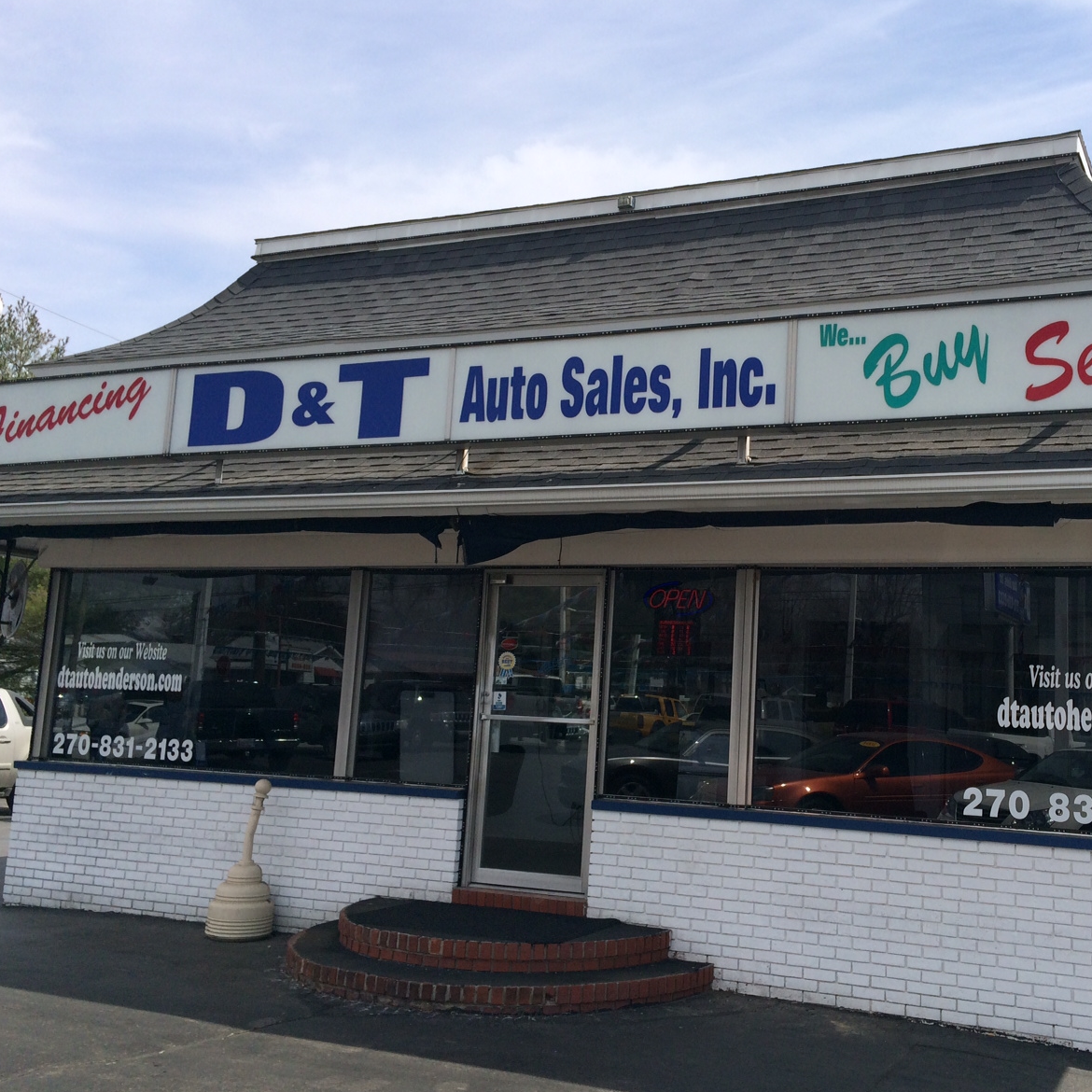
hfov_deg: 44.4
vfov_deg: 44.9
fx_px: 1321
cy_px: 548
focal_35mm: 37
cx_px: 708
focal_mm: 4.12
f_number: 2.2
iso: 40
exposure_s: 1/2564
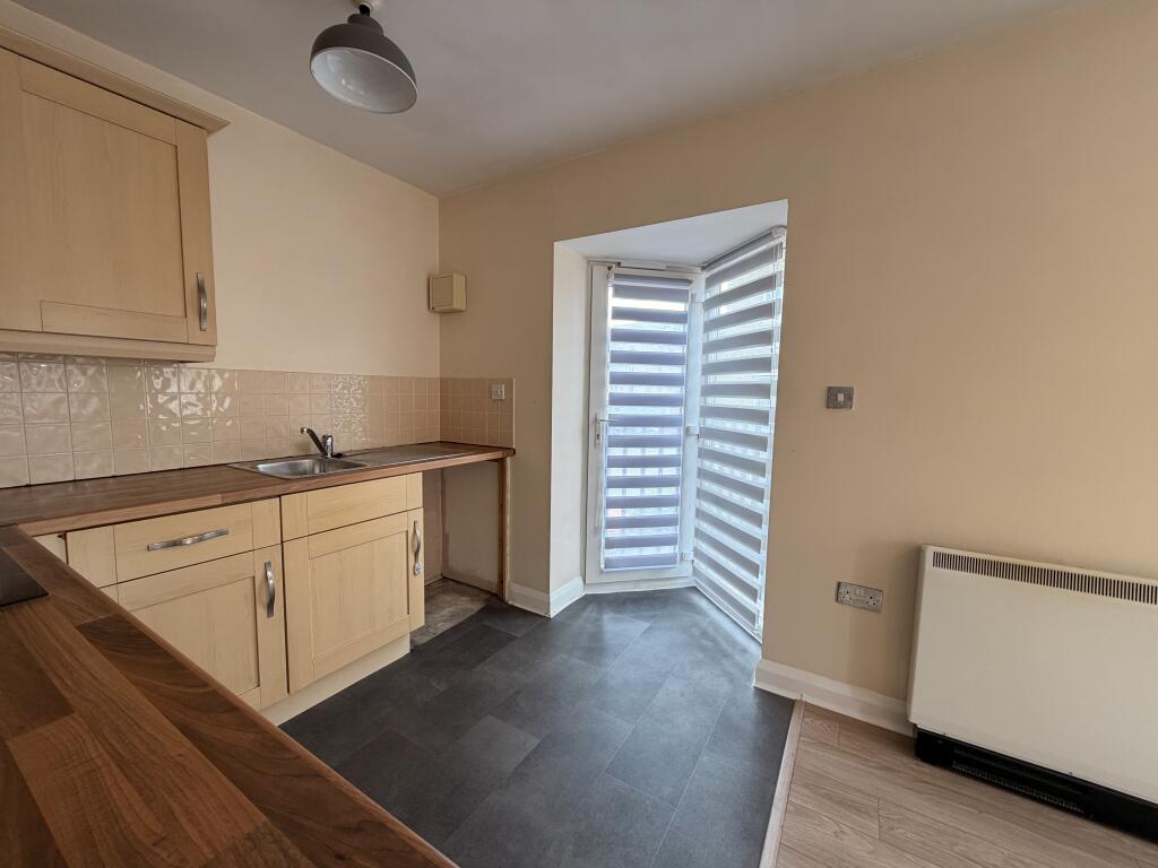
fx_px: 468
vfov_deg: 85.7
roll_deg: -0.6
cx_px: 579
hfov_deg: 102.1
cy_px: 434
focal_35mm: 14
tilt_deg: -6.1
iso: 125
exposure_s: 1/100
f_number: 2.2
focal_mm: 2.22
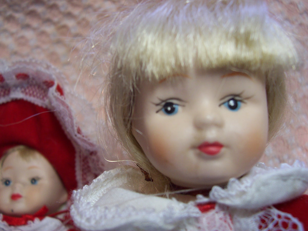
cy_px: 116
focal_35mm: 37
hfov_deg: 50.1
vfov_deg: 38.7
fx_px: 329
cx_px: 154
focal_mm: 5.6
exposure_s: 1/45
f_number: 2.8
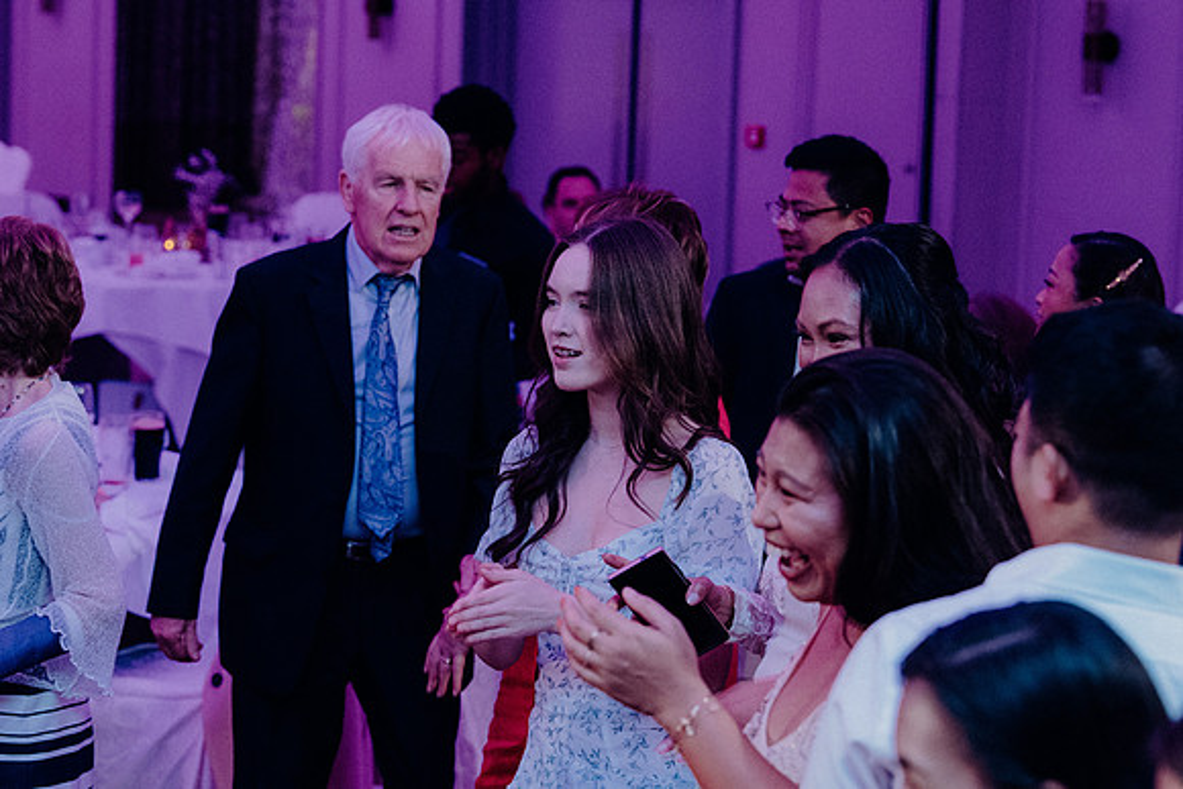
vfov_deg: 13.0
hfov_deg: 19.5
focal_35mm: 105
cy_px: 394
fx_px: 3451
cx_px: 592
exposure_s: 1/160
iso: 3200
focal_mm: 70
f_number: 3.5
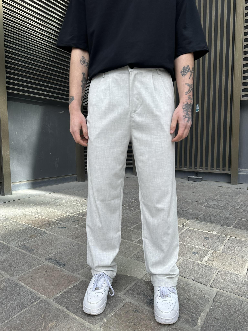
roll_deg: -0.3
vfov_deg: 71.6
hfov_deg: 56.8
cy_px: 166
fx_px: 229
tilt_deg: -4.4
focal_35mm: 24
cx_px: 124
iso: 80
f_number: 1.78
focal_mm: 6.86
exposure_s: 1/1029
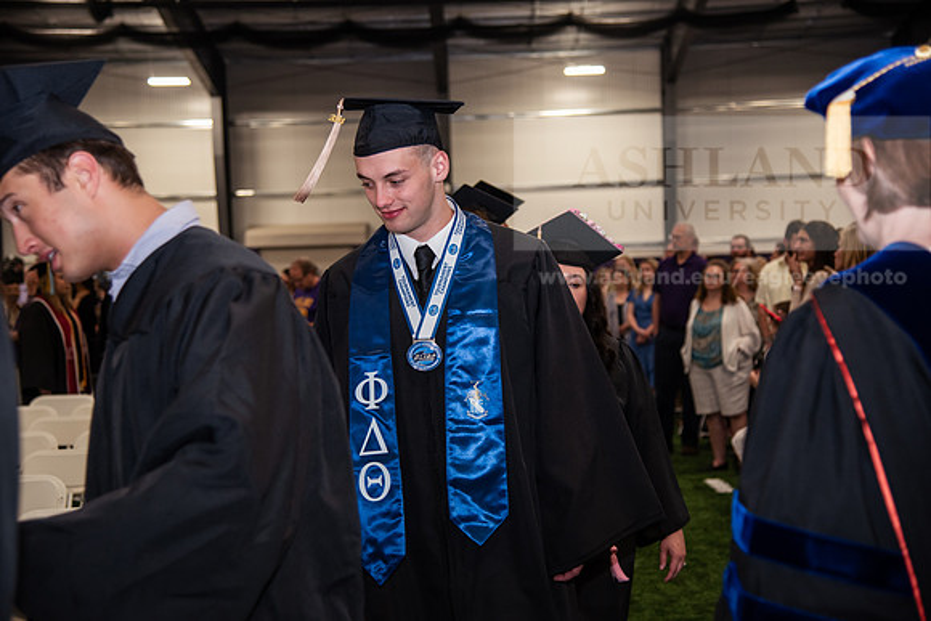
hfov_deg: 32.4
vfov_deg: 21.9
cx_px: 466
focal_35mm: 62
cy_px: 310
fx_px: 1604
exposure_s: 1/125
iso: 1000
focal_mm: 62
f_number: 4
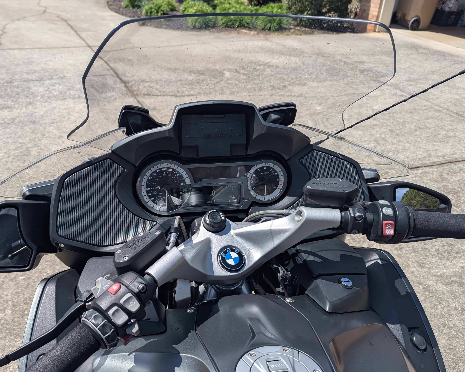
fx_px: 427
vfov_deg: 47.0
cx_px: 206
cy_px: 211
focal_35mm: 31
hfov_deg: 57.0
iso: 43
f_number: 1.85
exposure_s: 1/2833
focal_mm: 6.81
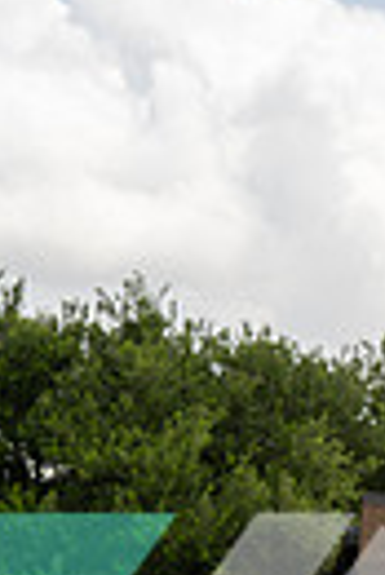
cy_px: 964
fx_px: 2272
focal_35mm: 142
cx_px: 571
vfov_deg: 13.3
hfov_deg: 9.4
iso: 100
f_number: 8
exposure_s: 1/250
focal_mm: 41
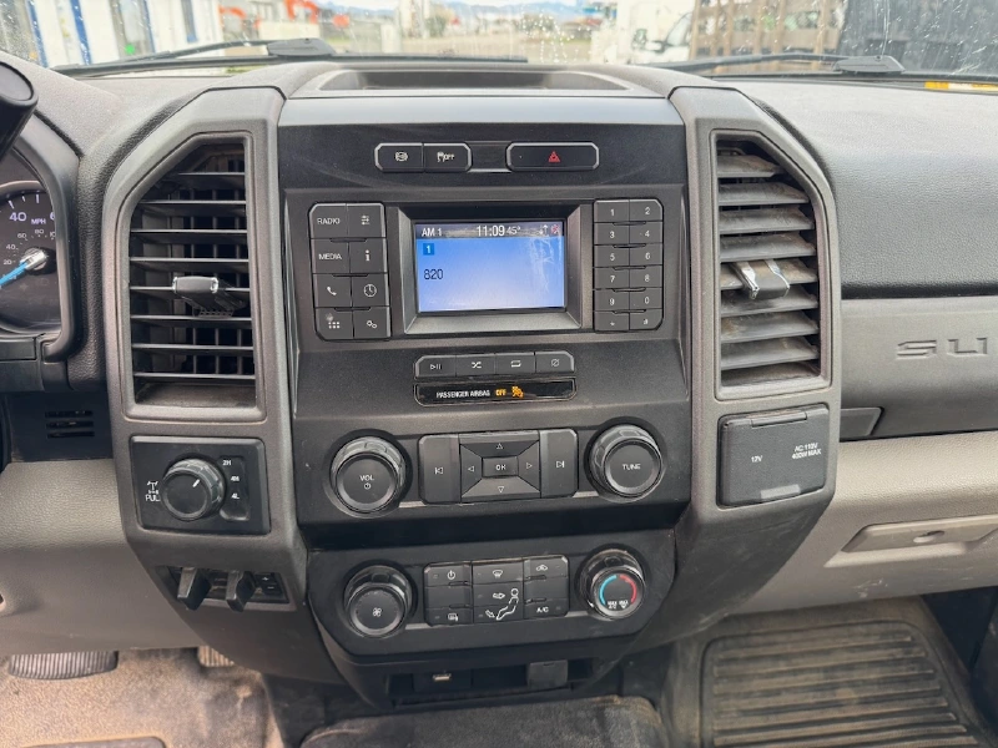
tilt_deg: -26.5
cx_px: 499
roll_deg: -0.6
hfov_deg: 71.6
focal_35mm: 24
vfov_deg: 56.8
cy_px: 374
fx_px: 692
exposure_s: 1/121
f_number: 1.78
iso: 100
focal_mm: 6.76
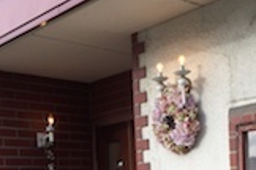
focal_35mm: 77
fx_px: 548
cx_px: 155
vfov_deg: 16.6
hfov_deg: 26.3
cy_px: 228
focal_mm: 4.12
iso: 32
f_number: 2.2
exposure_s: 1/707
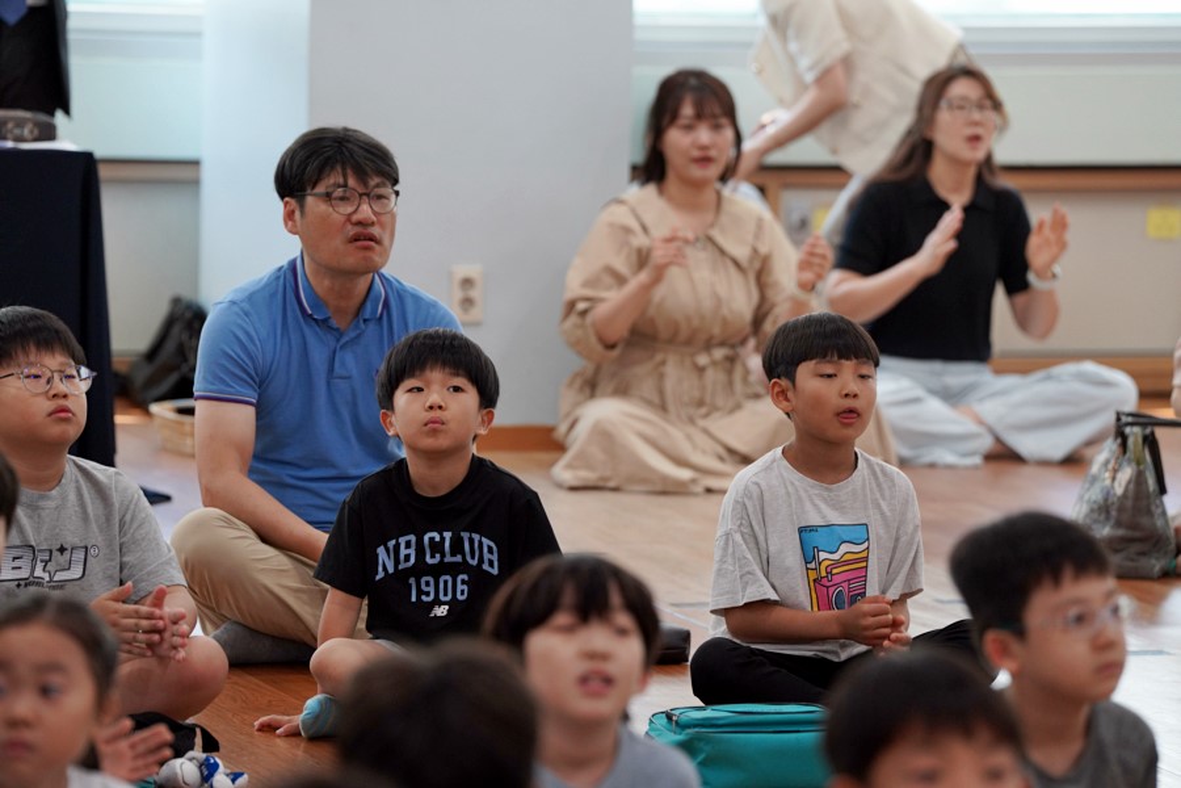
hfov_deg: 10.3
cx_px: 590
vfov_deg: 6.9
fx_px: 6561
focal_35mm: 200
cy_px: 394
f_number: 4
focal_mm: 200
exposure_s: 1/250
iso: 1600
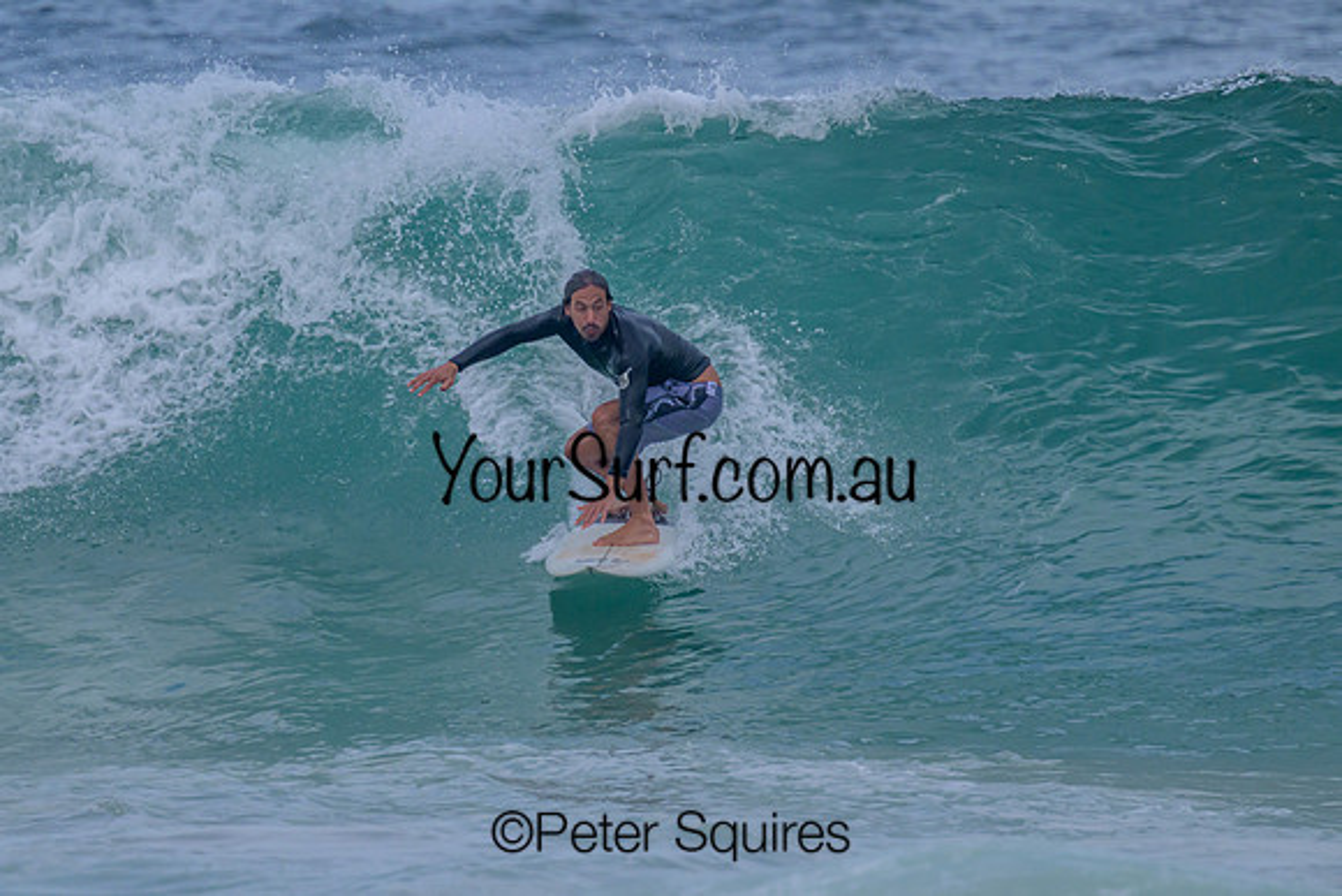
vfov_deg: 1.3
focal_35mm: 1077
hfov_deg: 1.9
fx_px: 40143
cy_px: 476
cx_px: 512
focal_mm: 800
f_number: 11
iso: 900
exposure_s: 1/2000
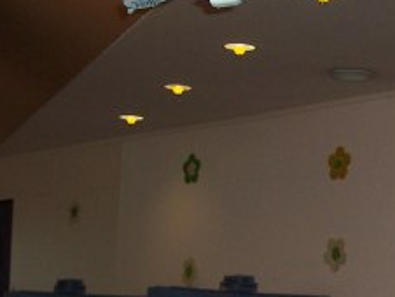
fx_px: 1416
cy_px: 307
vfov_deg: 11.8
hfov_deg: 15.4
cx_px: 447
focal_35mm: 124
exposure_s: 1/60
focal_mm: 7
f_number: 3
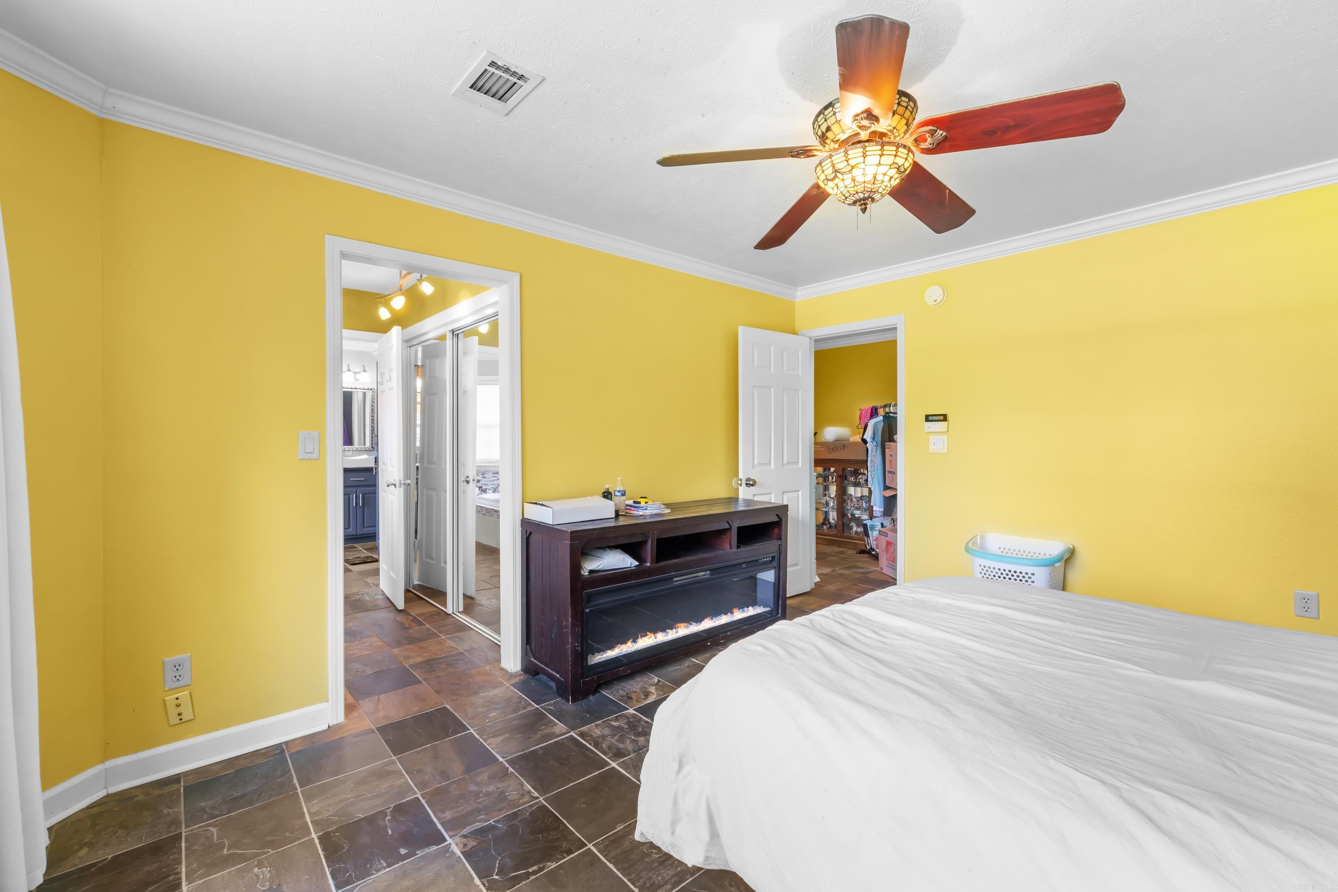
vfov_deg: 77.3
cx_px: 669
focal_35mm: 15
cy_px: 446
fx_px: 557
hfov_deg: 100.4
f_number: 9
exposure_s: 1/2.5
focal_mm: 10
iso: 250
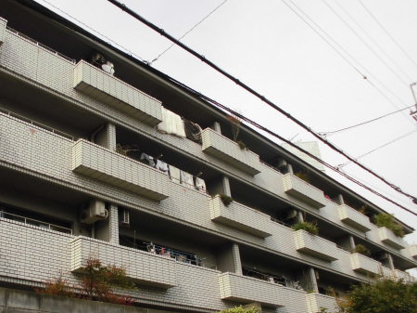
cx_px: 142
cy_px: 200
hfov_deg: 49.4
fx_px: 445
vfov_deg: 38.3
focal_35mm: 37
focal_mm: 4.6
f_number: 3.5
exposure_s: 1/500
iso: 100
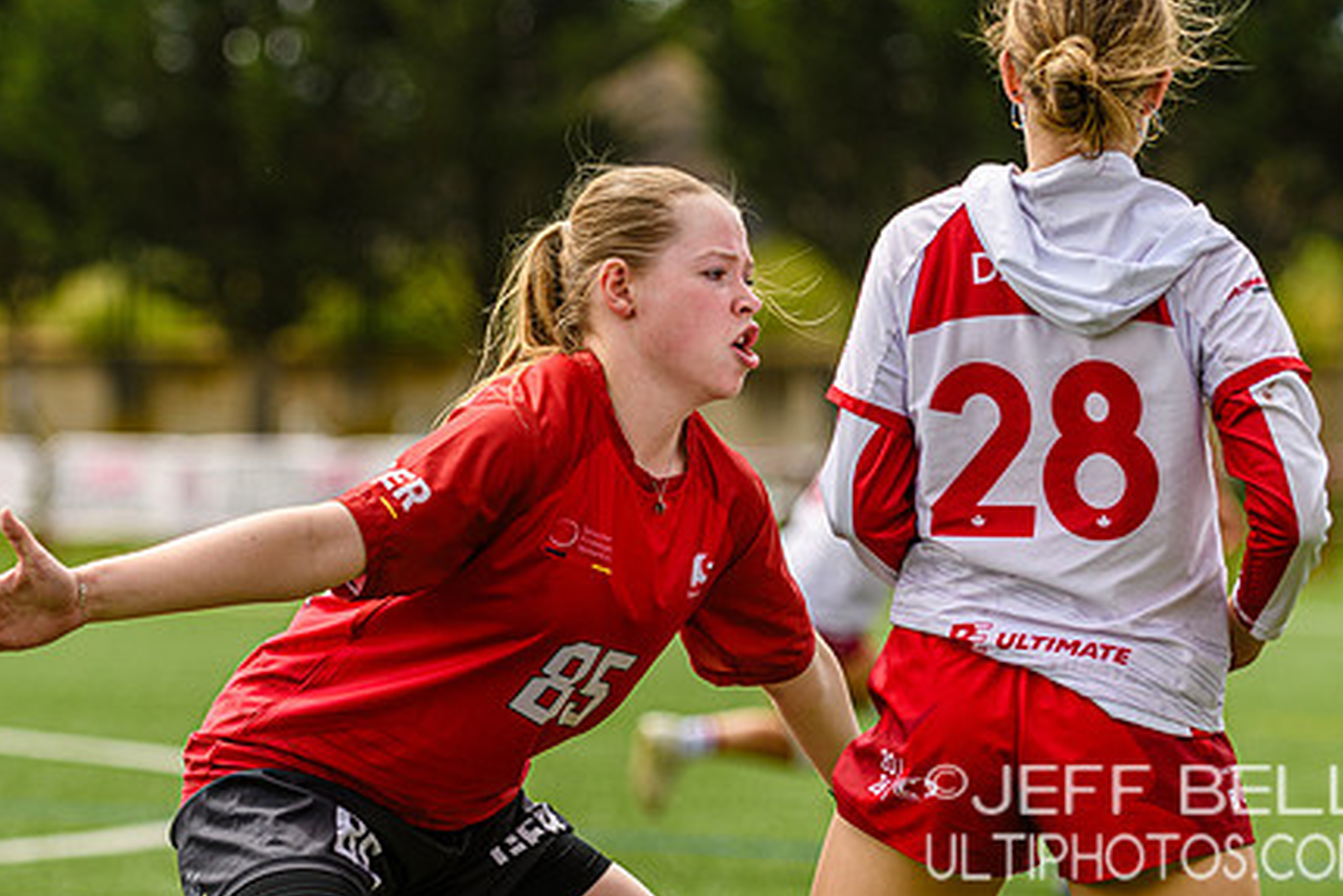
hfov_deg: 7.5
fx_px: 10187
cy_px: 314
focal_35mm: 273
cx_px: 718
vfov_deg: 5.0
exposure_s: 1/1600
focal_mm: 135
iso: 125
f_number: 3.2
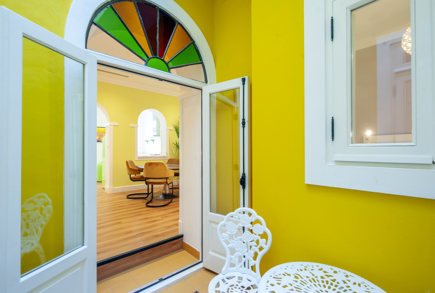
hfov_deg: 93.1
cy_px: 146
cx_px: 218
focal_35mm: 17
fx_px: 206
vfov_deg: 70.7
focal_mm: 17
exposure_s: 1/4
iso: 400
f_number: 8
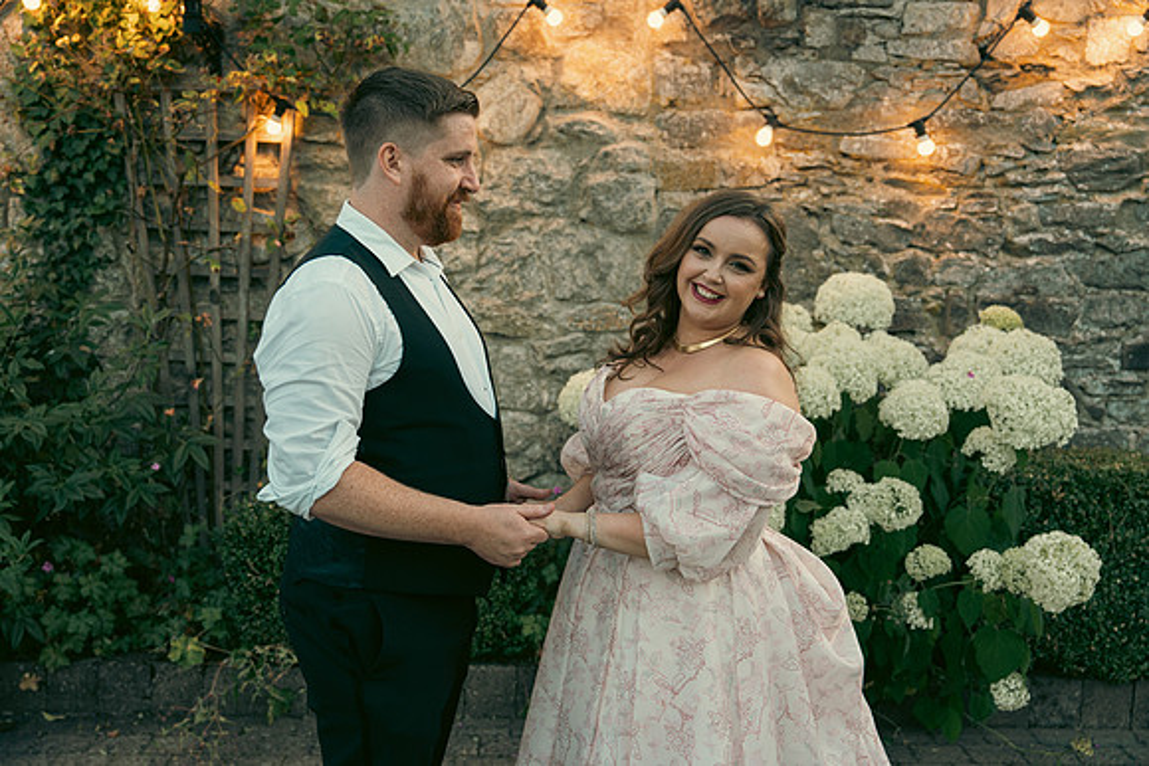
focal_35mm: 35
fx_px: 1117
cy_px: 383
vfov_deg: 37.9
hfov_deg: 54.4
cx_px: 574
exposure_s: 1/160
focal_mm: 35
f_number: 3.2
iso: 250
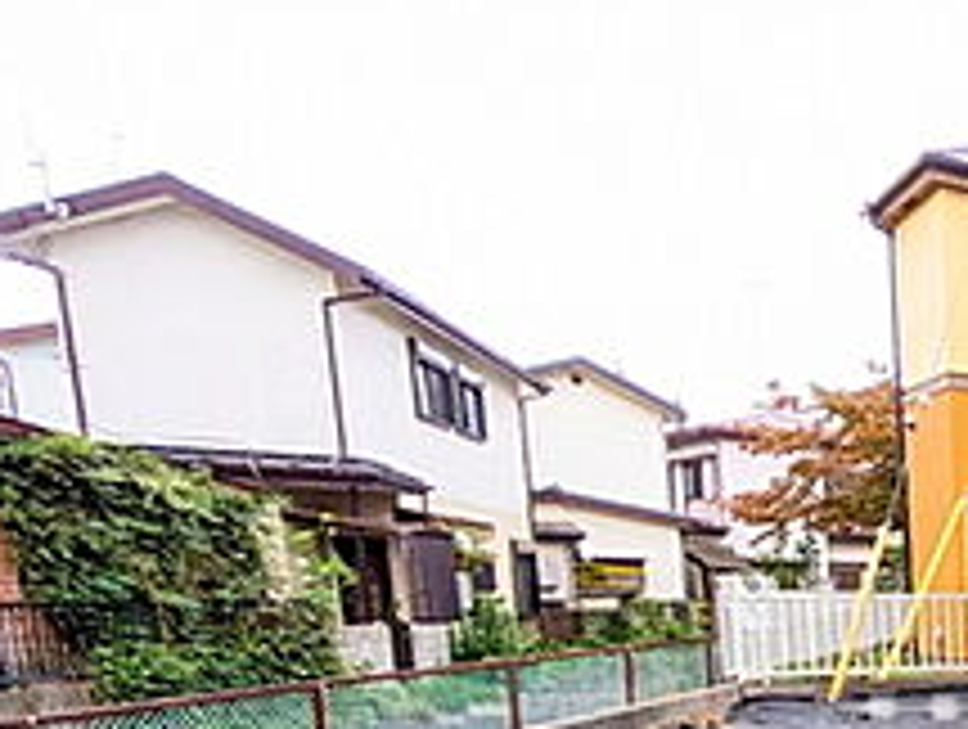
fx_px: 1092
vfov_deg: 33.0
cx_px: 1297
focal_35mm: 39
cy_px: 774
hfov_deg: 33.1
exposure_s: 1/50
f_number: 2.2
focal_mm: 1.83
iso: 244
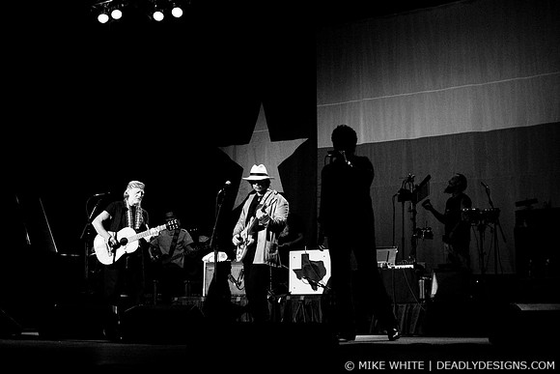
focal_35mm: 45
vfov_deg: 29.9
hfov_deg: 43.6
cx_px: 280
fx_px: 700
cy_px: 187
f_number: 3.2
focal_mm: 30
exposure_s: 1/125
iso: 800
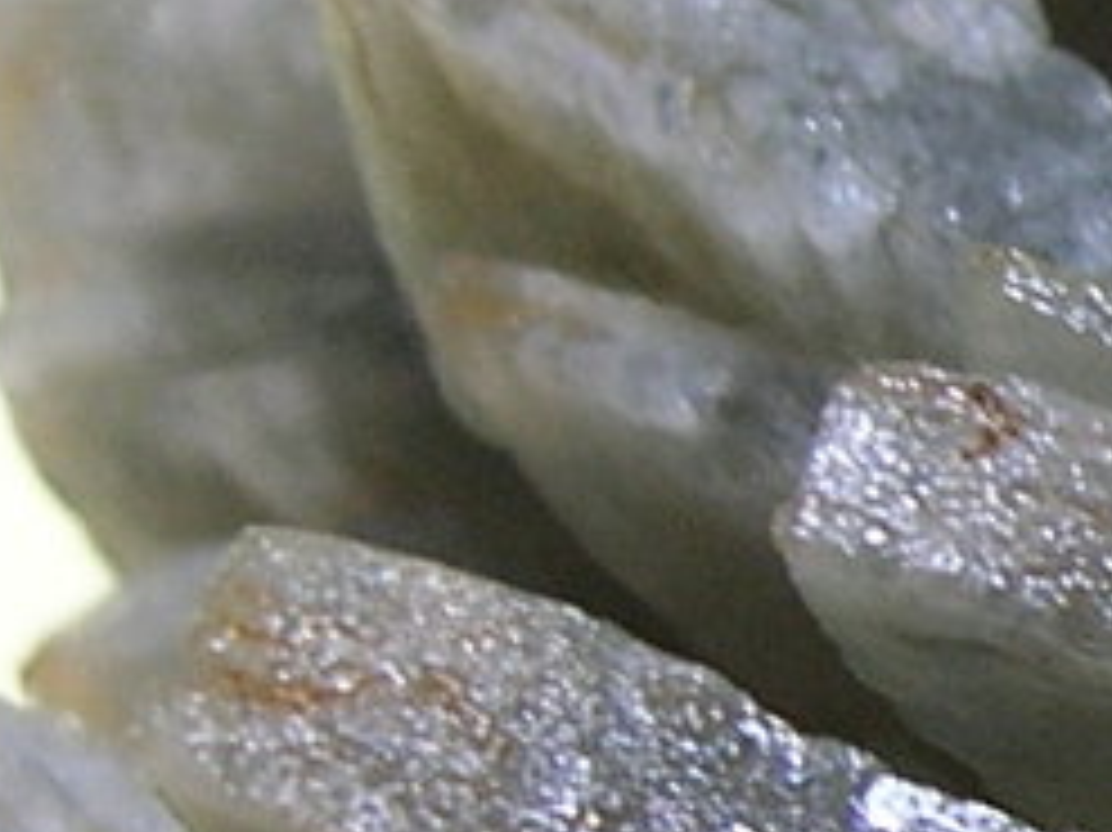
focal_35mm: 233
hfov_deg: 8.1
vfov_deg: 6.3
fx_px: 7481
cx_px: 2319
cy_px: 992
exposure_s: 1/30.7
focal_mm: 6
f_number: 2.7
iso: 50
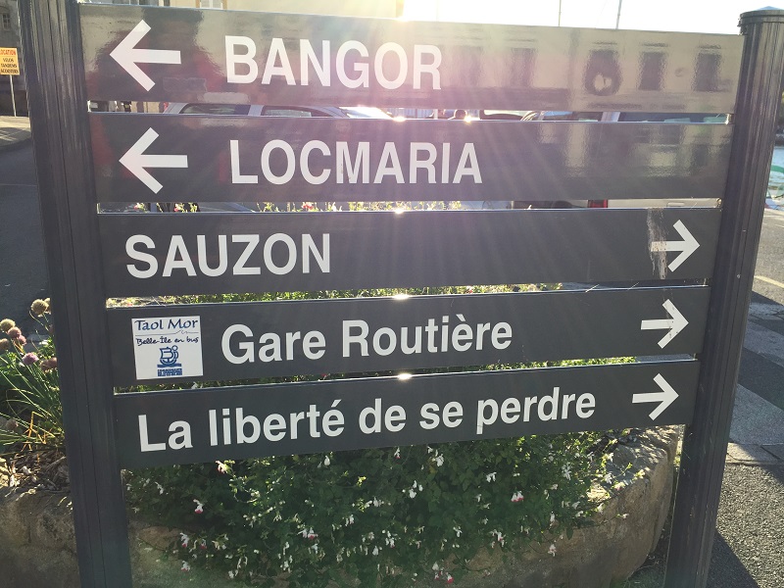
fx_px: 657
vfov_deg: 48.2
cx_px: 392
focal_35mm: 29
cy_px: 294
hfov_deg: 61.7
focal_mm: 4.15
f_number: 2.2
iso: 32
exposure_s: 1/746
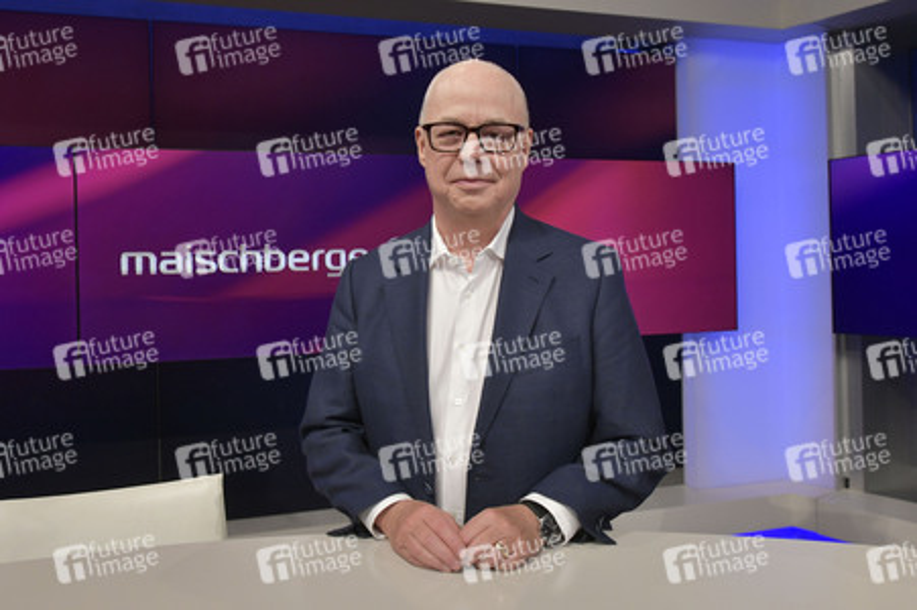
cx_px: 458
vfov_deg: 53.1
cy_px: 305
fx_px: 611
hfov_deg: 73.8
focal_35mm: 24
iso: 2500
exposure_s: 1/200
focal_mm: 24
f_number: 6.3
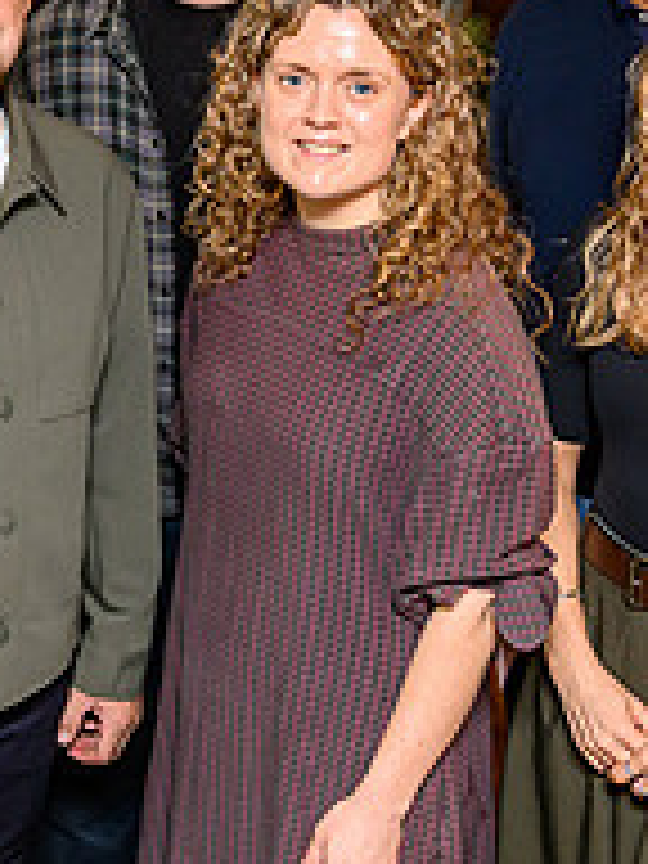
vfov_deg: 23.6
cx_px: -40
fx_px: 2047
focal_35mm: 82
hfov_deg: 17.5
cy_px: 205
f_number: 5.6
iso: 2000
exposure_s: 1/200
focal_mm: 28
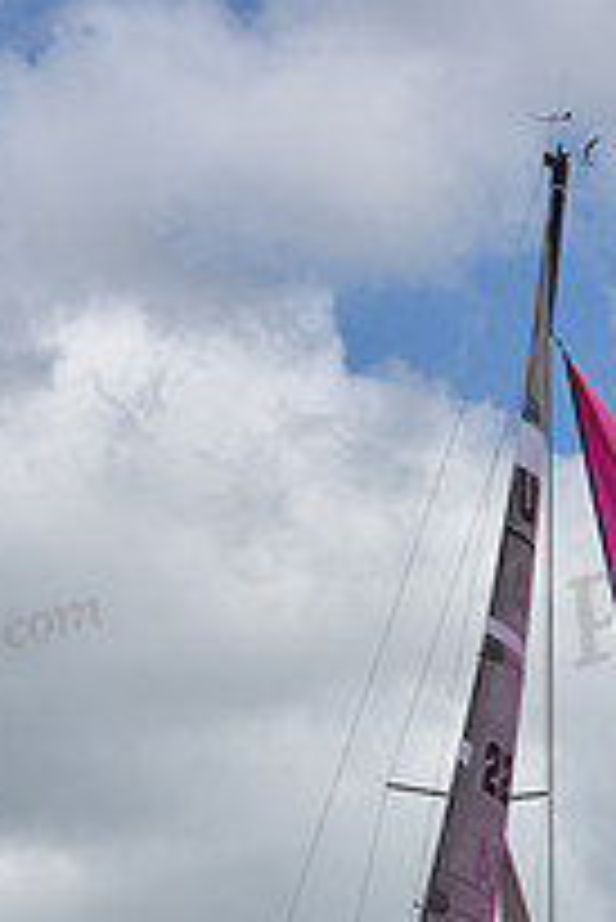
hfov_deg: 6.9
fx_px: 5073
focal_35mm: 198
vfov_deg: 10.1
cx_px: 335
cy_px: 1264
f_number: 10
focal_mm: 70
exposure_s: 1/800
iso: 250
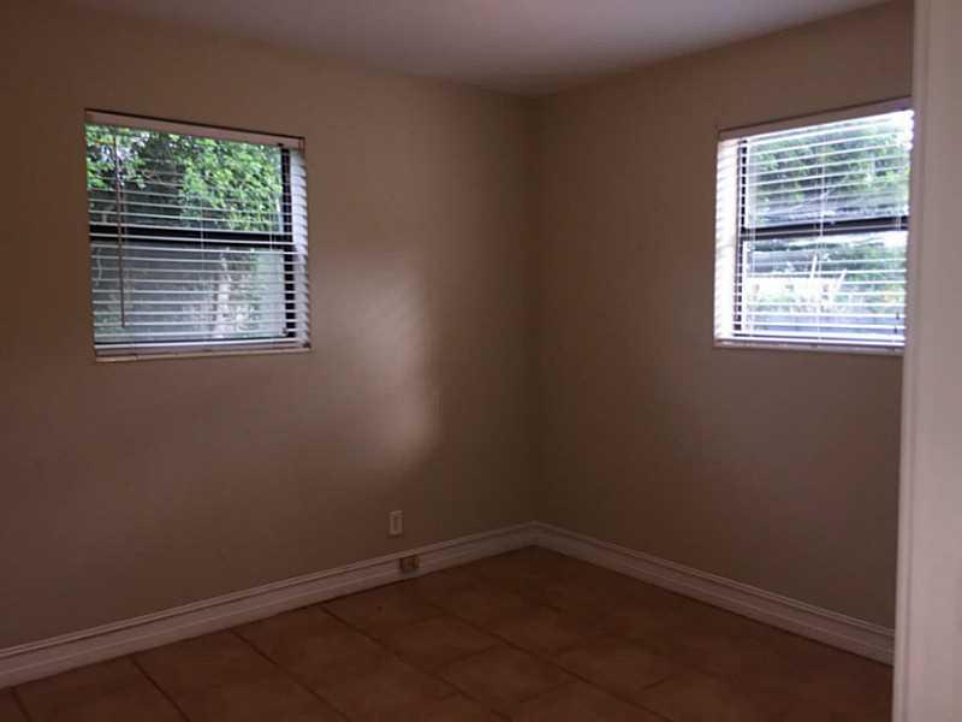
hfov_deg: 61.7
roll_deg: -0.7
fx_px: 806
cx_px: 481
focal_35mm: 29
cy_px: 361
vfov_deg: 48.2
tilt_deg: -3.9
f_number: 2.2
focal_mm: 4.15
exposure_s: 1/31
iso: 32
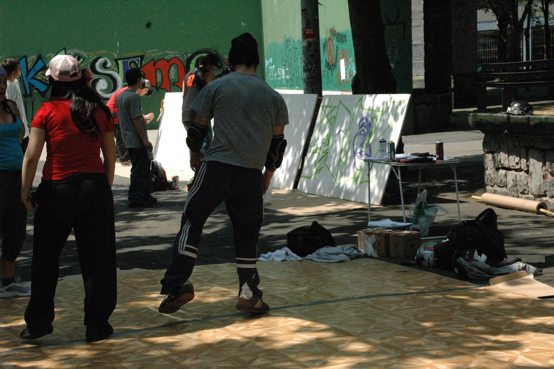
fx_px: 1199
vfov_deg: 17.5
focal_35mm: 78
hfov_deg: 26.0
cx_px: 277
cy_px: 184
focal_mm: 52
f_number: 14
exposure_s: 1/800
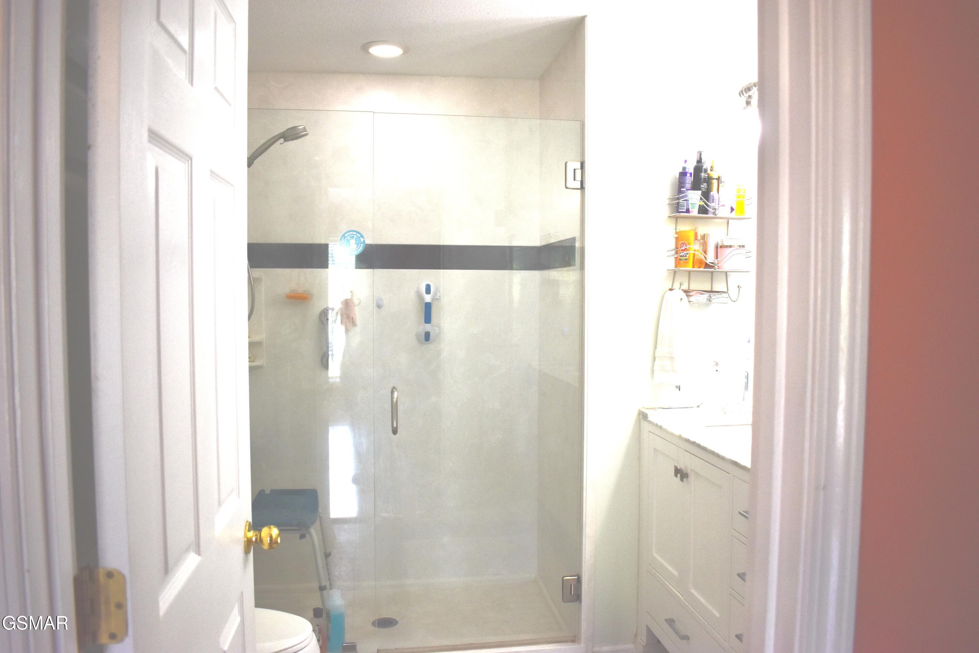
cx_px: 490
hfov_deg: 67.4
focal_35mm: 27
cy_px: 326
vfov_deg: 47.9
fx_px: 734
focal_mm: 18
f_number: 3.5
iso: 450
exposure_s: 1/250
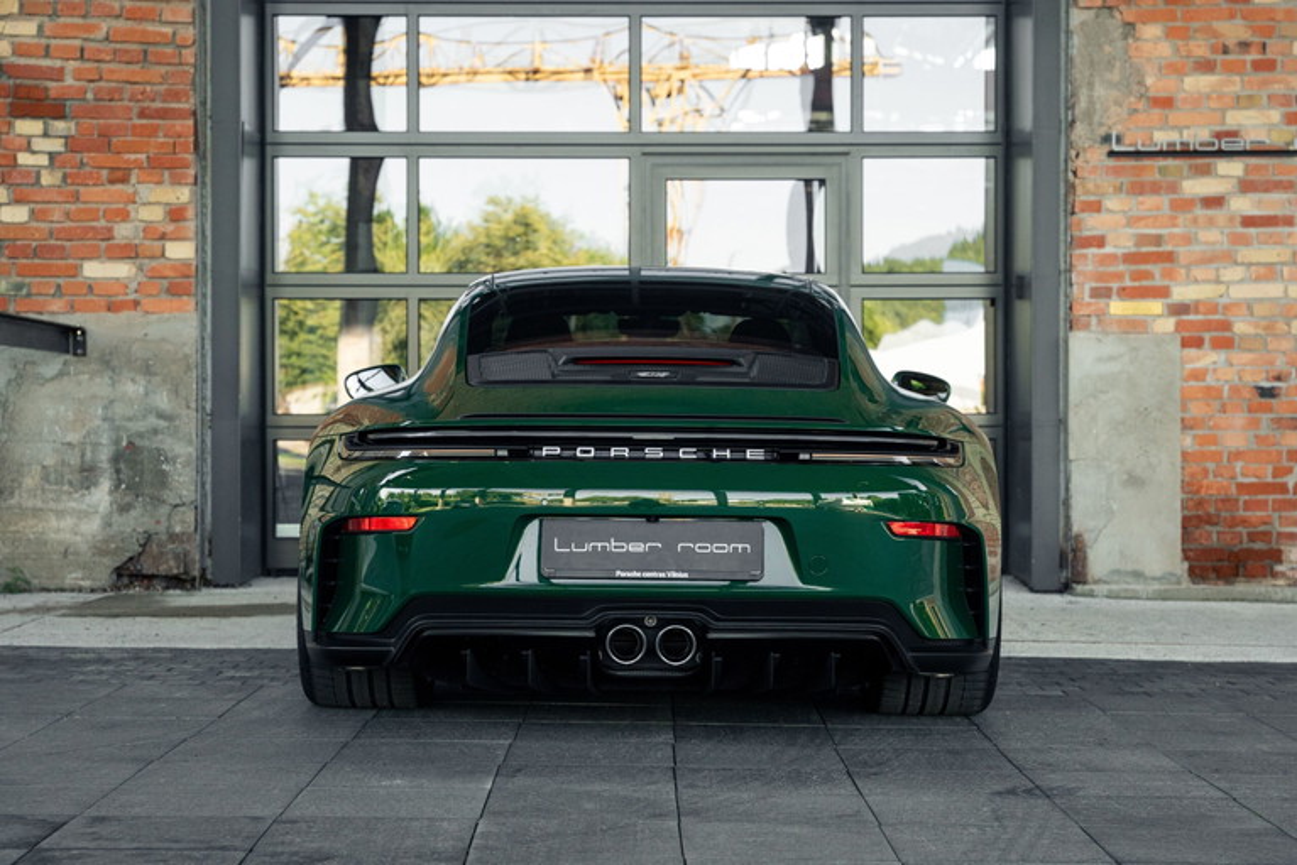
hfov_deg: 28.5
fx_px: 2555
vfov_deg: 19.2
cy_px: 432
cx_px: 648
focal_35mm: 71
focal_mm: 70
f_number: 5
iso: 1600
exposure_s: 1/250
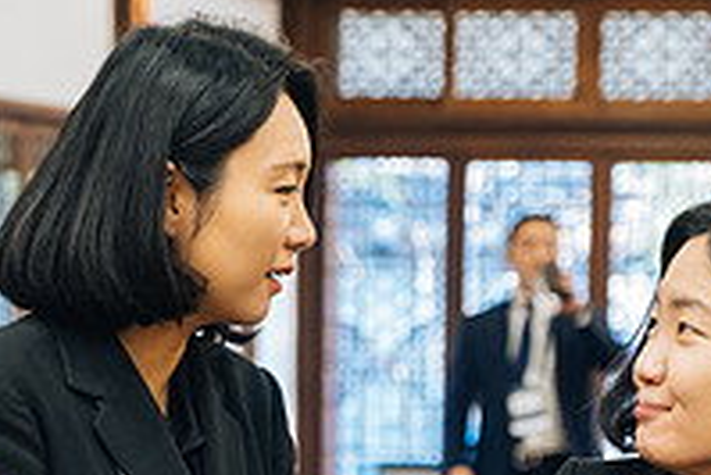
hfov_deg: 9.6
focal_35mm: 213
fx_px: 4210
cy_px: 484
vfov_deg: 6.4
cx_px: 143
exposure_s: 1/125
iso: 1600
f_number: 3.2
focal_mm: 48.5
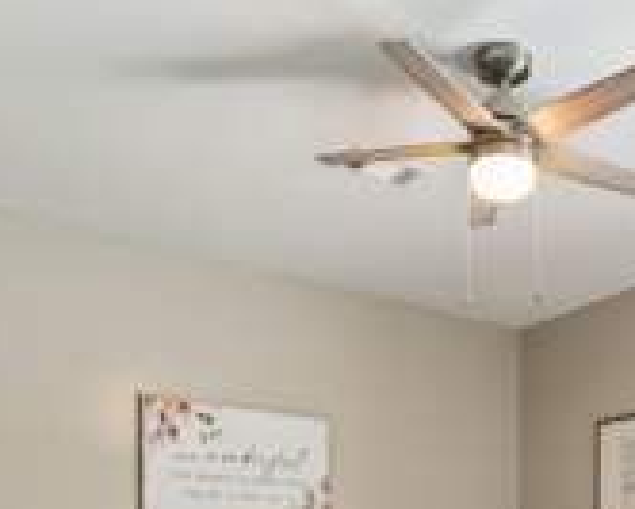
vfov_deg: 28.8
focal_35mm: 46
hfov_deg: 38.5
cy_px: 597
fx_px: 865
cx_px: 528
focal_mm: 17
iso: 250
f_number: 8
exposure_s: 1/6
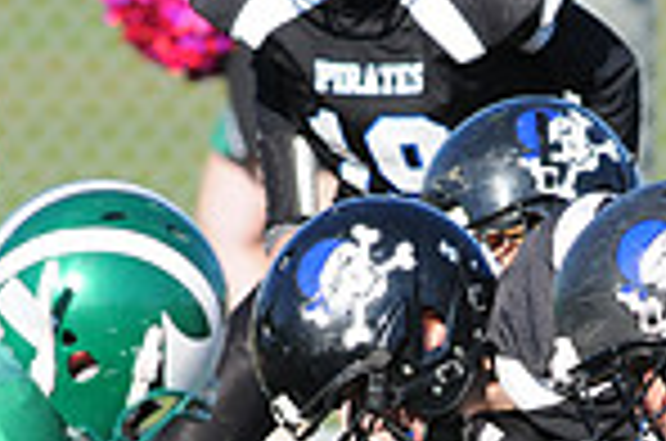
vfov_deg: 0.8
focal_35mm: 1766
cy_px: 641
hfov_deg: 1.2
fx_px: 32601
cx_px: 522
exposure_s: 1/500
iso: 200
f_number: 7.1
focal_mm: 300
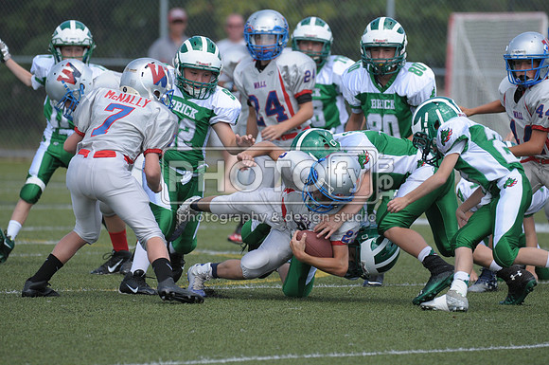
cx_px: 274
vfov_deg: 3.3
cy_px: 182
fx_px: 6396
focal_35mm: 420
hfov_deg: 4.9
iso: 500
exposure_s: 1/2500
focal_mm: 280
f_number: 4
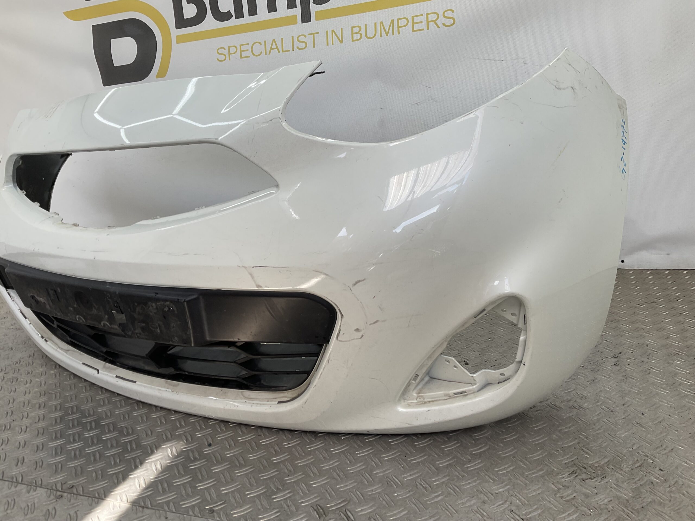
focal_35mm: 29
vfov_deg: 48.2
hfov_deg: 61.7
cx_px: 348
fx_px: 582
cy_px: 260
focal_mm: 3
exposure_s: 1/186
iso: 16
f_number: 1.8
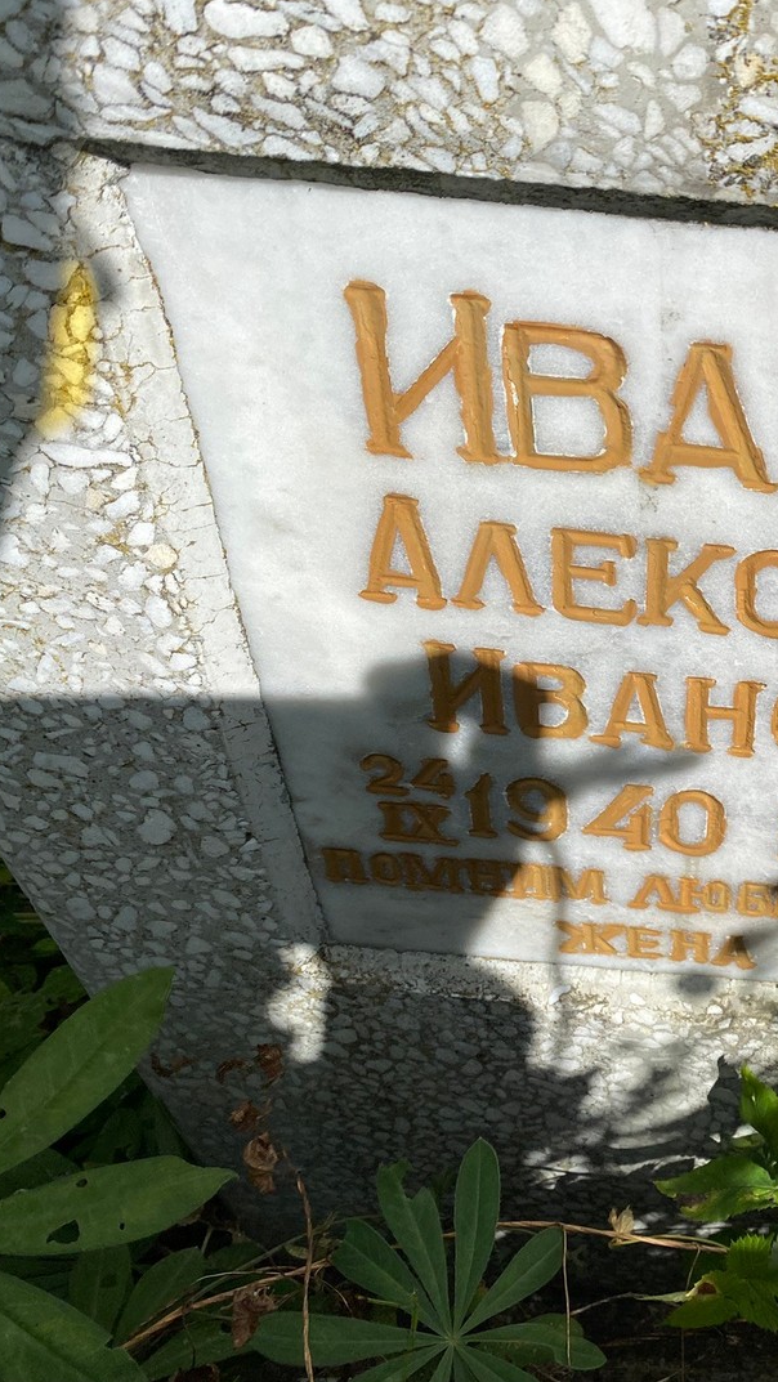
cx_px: 850
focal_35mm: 38
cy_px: 688
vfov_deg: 52.8
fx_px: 1393
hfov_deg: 28.4
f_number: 1.8
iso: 32
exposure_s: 1/5025
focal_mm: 4.25
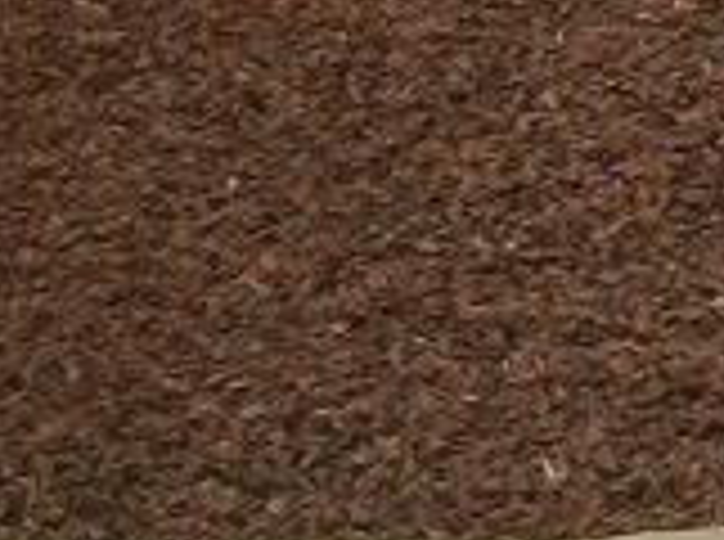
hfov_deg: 6.5
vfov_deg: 5.2
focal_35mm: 279
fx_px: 5822
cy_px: -508
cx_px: 2185
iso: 80
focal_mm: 6.3
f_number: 5.6
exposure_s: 1/640
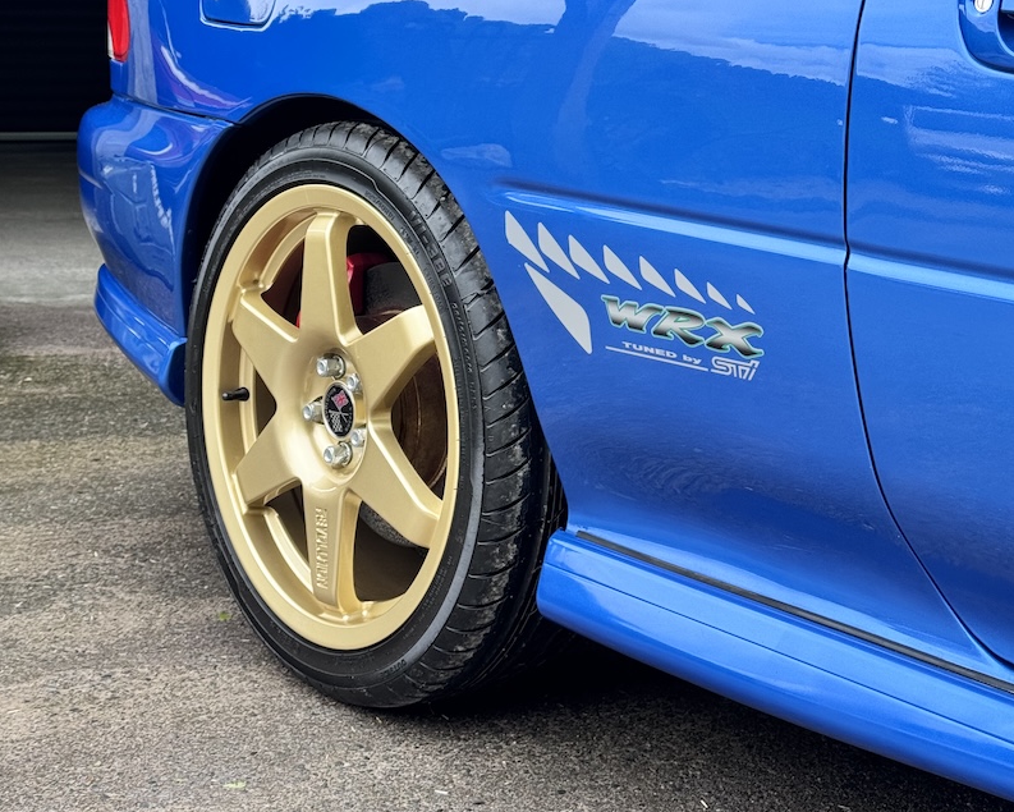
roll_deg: -0.4
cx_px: 506
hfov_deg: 30.0
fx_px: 1891
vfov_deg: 23.8
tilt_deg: -3.2
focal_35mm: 63
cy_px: 148
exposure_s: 1/900
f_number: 1.78
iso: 64
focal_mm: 6.76
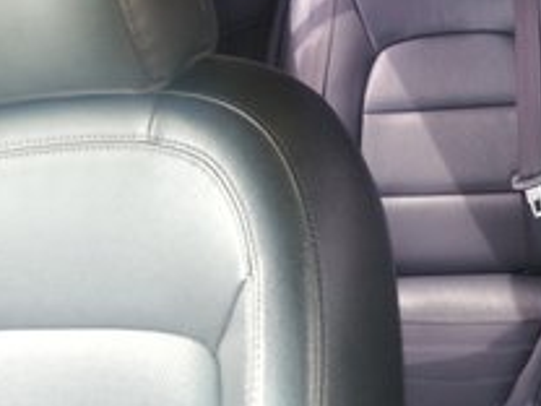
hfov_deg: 34.4
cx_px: 507
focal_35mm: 52
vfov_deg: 26.9
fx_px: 813
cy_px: 26
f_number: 1.8
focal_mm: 3.62
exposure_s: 1/50
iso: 100
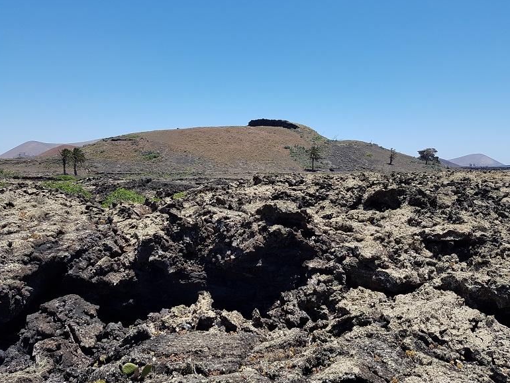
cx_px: 258
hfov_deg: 65.3
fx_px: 398
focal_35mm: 27
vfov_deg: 51.4
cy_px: 186
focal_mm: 4.2
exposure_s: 1/2400
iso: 50
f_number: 1.7
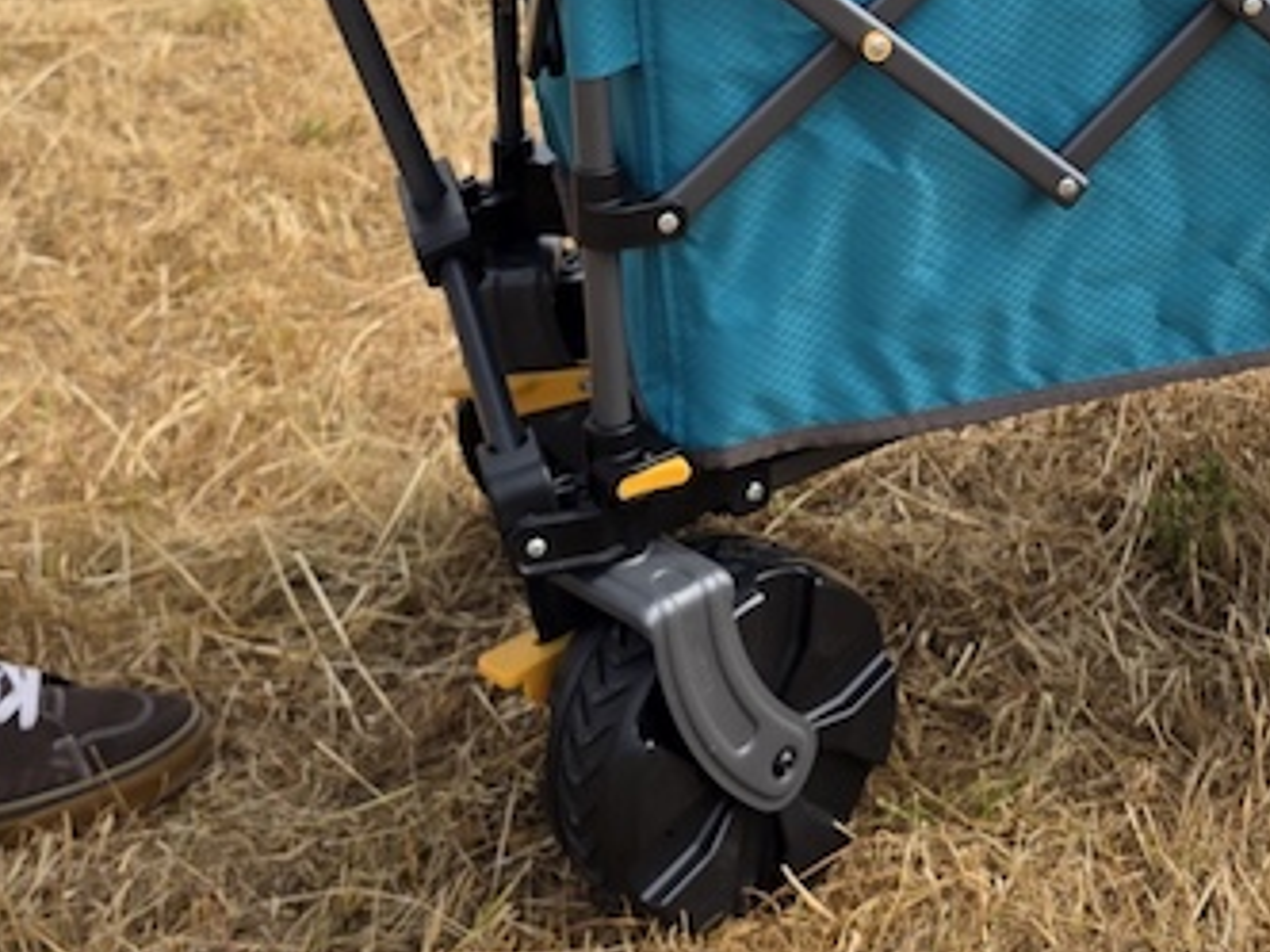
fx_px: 2605
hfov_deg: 26.9
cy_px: -283
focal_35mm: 71
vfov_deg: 19.2
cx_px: 991
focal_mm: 6.3
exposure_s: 1/4237
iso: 80
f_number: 1.7
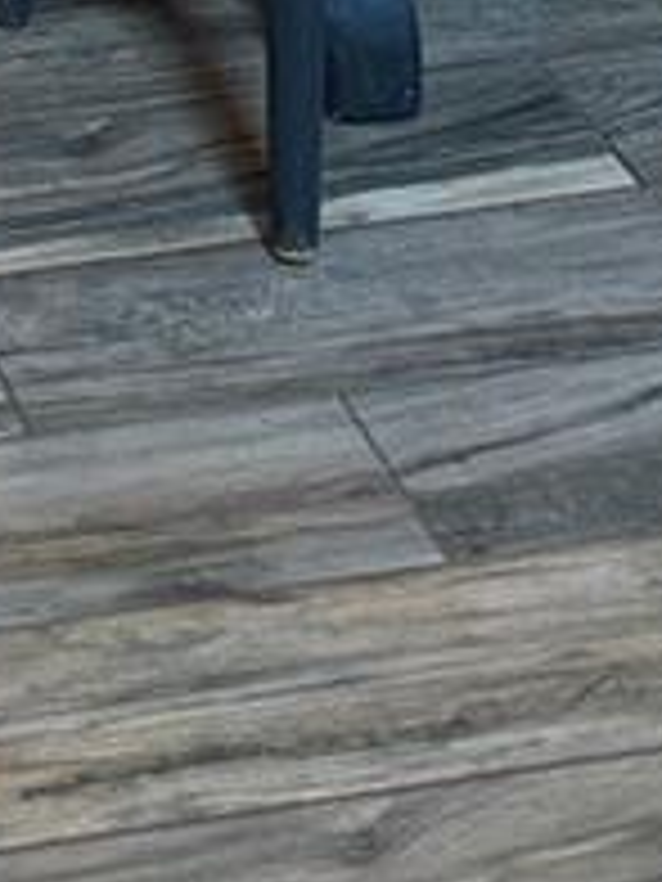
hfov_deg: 9.2
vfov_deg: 10.3
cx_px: -847
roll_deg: +4.3
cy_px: -1629
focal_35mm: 147
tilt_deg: -7.0
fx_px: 3748
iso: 160
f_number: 1.78
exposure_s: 1/120
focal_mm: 6.76
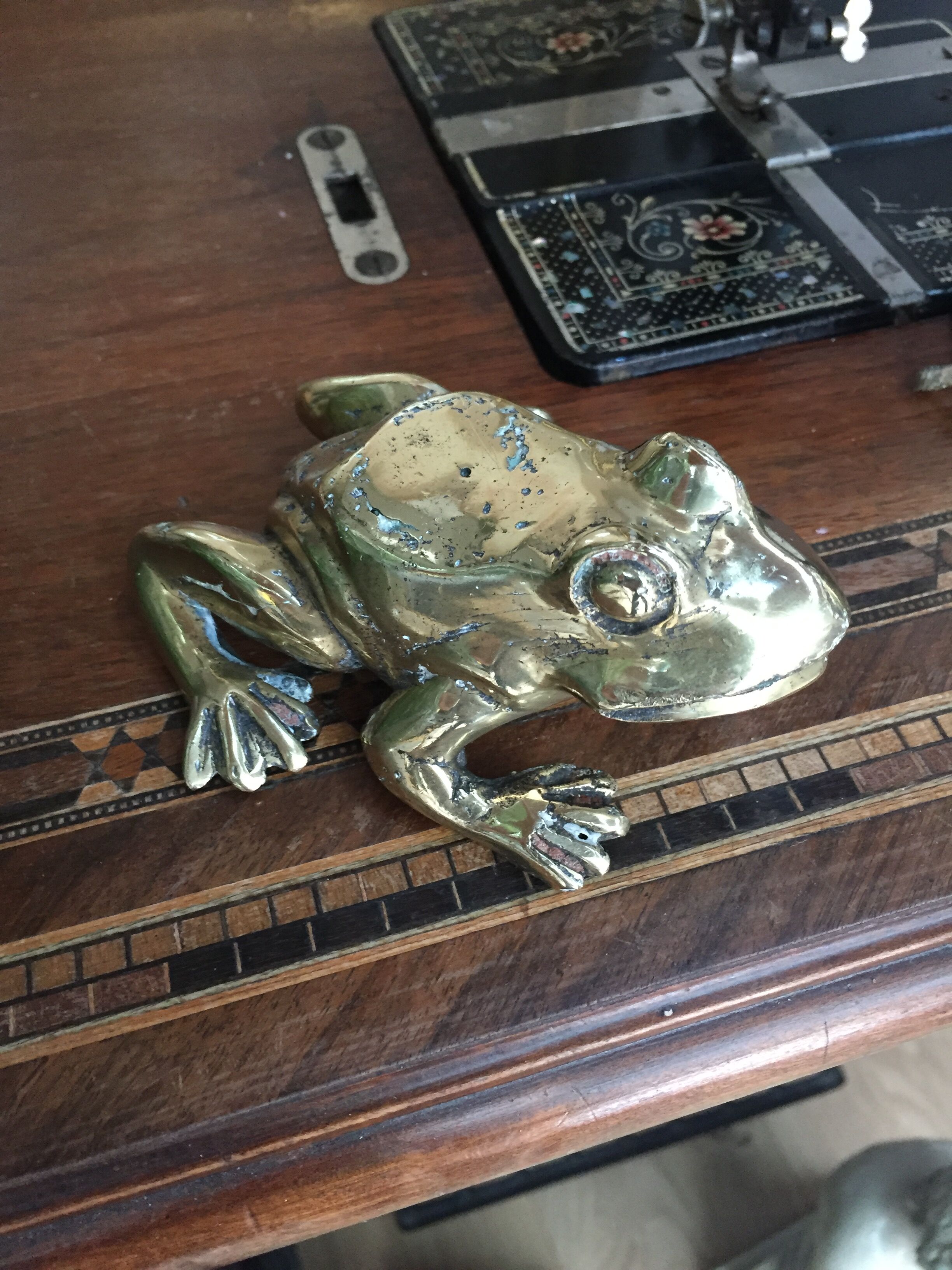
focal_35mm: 29
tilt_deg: -52.8
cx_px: 476
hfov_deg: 48.2
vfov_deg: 61.7
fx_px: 1063
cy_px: 635
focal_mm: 4.15
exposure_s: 1/20
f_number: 2.2
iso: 250
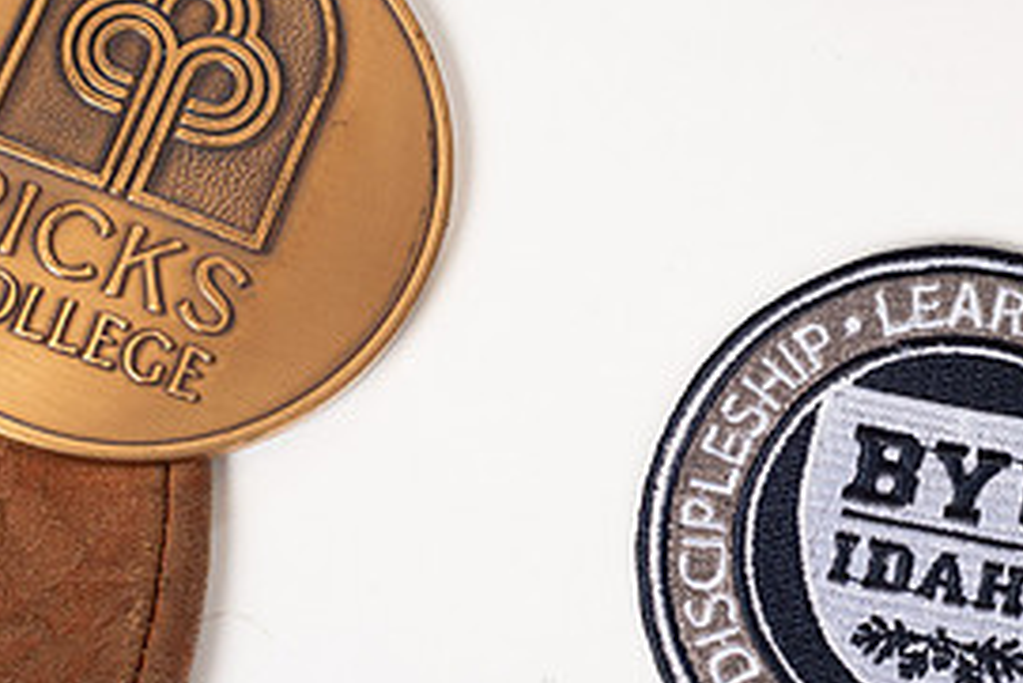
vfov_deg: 12.8
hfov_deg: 19.0
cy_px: 338
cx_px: 729
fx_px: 3042
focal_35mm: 107
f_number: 6.3
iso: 200
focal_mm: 50
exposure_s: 1/125
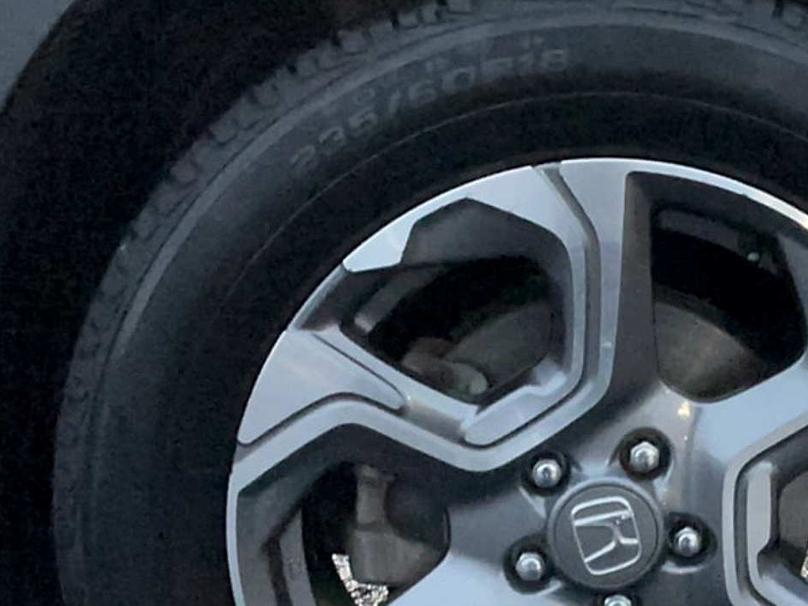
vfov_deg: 28.0
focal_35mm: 51
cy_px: 480
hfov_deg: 36.4
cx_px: 624
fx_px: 1191
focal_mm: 3
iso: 1000
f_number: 1.8
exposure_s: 1/40
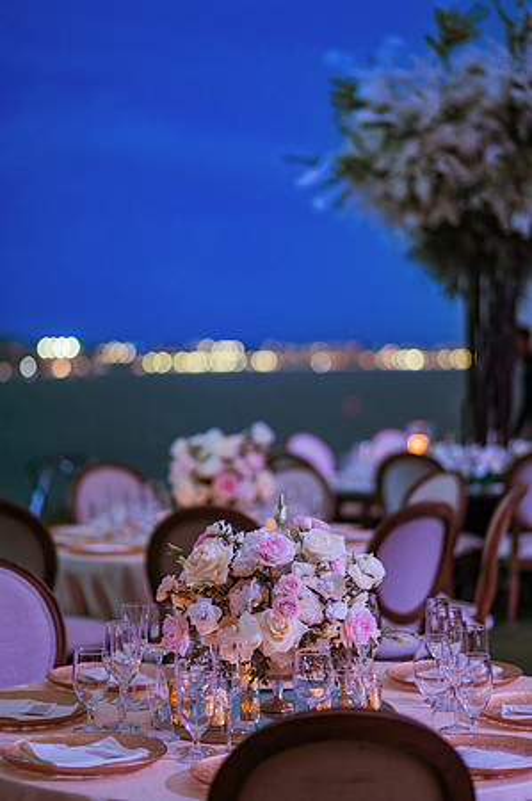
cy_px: 400
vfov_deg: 23.9
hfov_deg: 16.0
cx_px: 266
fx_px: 1888
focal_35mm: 85
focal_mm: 85
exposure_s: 1/125
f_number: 1.8
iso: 1600
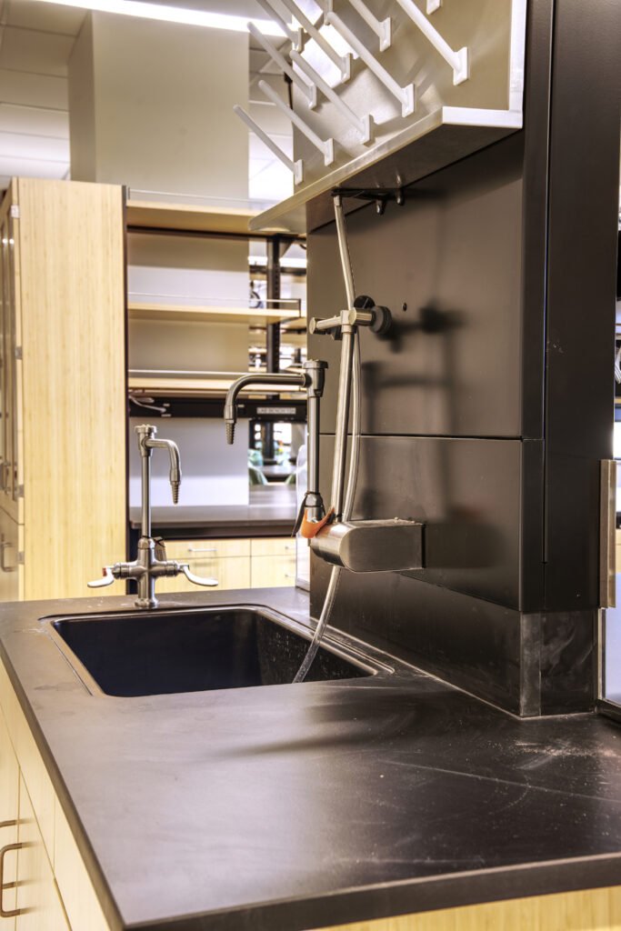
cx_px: 310
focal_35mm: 44
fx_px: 1138
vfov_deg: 44.5
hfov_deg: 30.5
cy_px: 466
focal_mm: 44
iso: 100
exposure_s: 1/4
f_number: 8
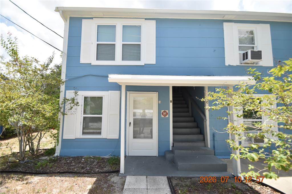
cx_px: 146
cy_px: 97
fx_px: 122
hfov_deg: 100.4
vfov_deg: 77.3
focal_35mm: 15
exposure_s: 1/4000
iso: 800
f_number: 3.5
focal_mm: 10
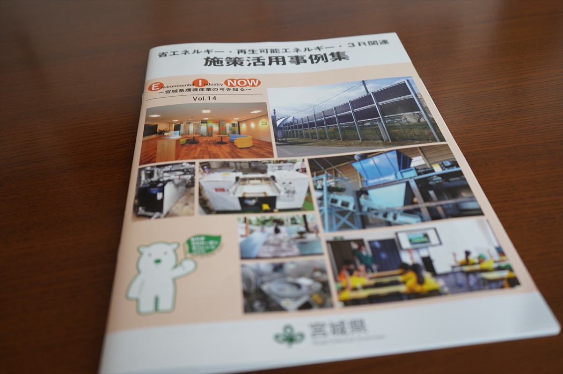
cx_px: 282
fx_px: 516
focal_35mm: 33
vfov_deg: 39.9
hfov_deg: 57.3
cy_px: 187
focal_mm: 33
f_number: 4
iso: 320
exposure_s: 1/60
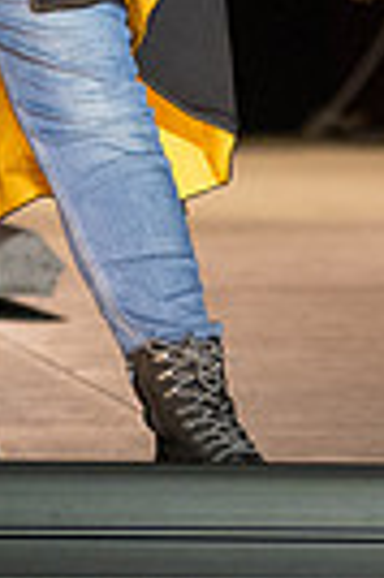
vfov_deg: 4.4
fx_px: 7459
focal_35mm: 465
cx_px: 265
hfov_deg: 2.9
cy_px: -435
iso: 800
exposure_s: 1/1000
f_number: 2.8
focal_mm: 82
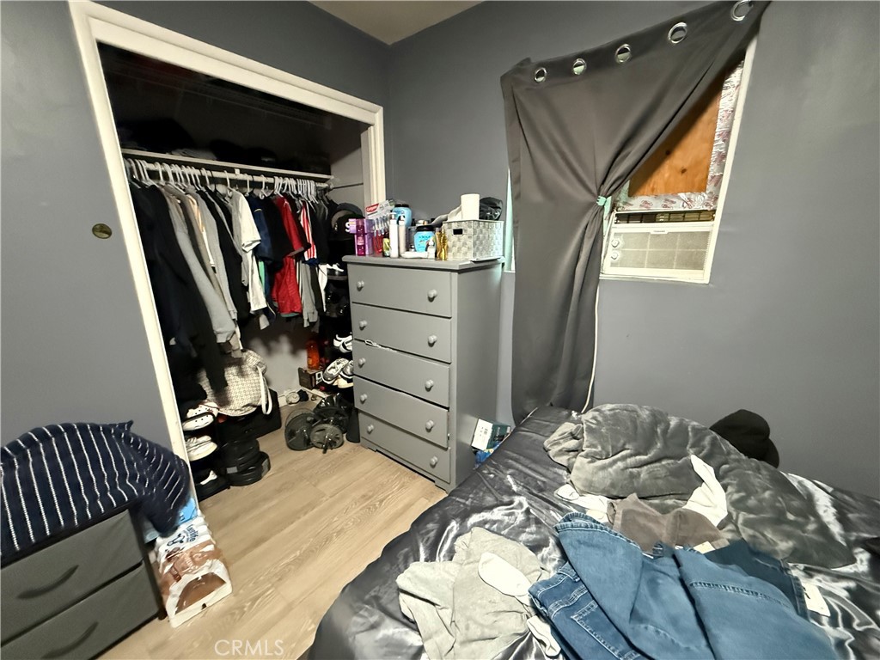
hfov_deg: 102.1
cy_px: 330
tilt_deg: -14.6
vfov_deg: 85.7
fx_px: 356
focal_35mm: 14
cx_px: 440
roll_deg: +1.9
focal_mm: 2.22
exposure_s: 1/60
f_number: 2.2
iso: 1250
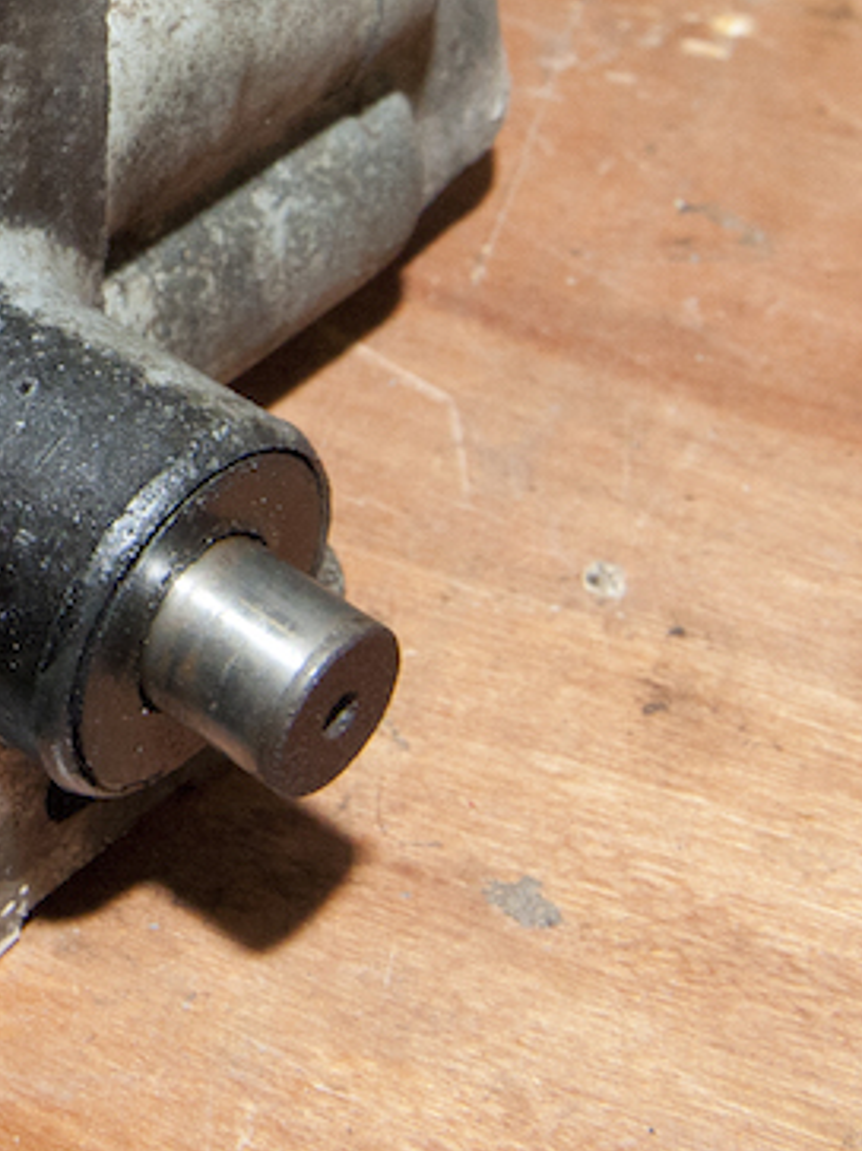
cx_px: -479
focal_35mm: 105
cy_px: -108
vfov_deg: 18.1
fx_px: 3488
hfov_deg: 13.2
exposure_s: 1/160
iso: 3200
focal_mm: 31
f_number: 9
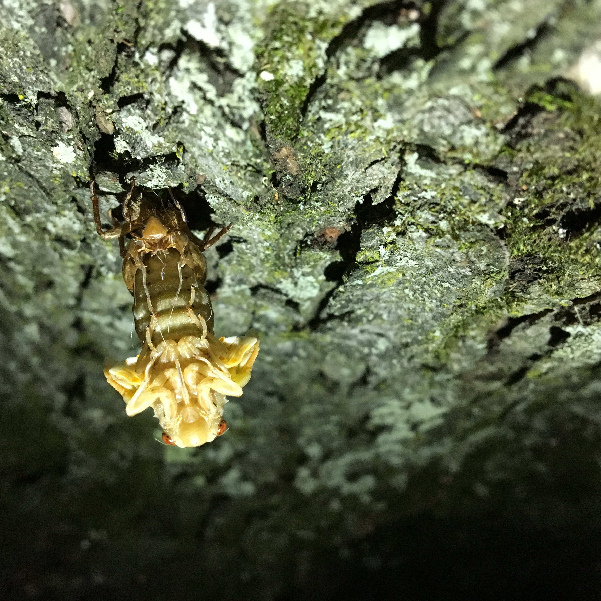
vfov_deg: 47.2
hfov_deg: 47.2
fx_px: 687
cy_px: 297
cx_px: 272
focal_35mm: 35
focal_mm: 4.15
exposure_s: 1/30
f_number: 2.2
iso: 200
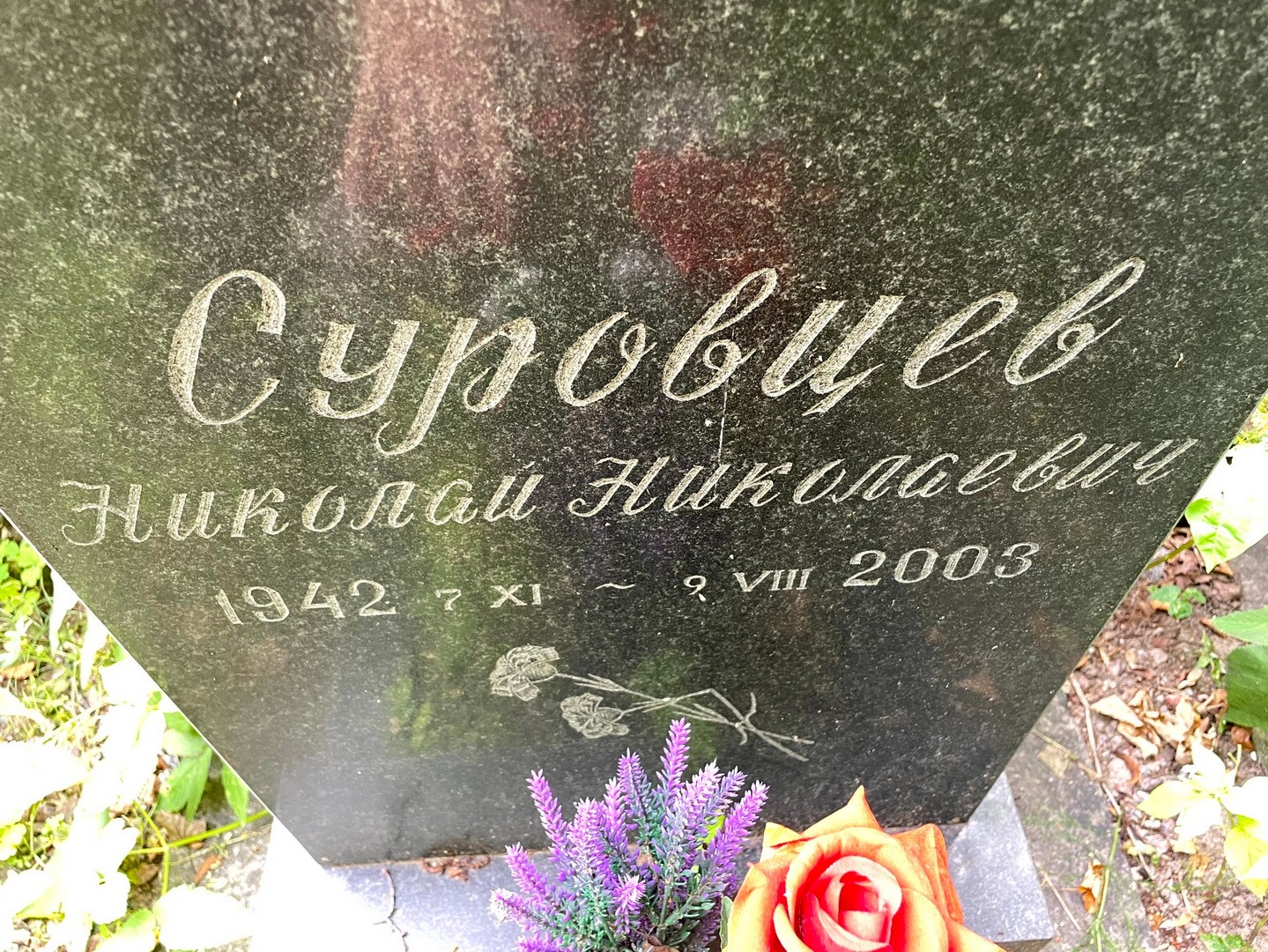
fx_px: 953
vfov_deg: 53.1
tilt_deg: -51.2
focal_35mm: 26
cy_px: 476
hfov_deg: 67.3
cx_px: 634
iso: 125
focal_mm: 4.2
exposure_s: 1/64
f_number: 1.6
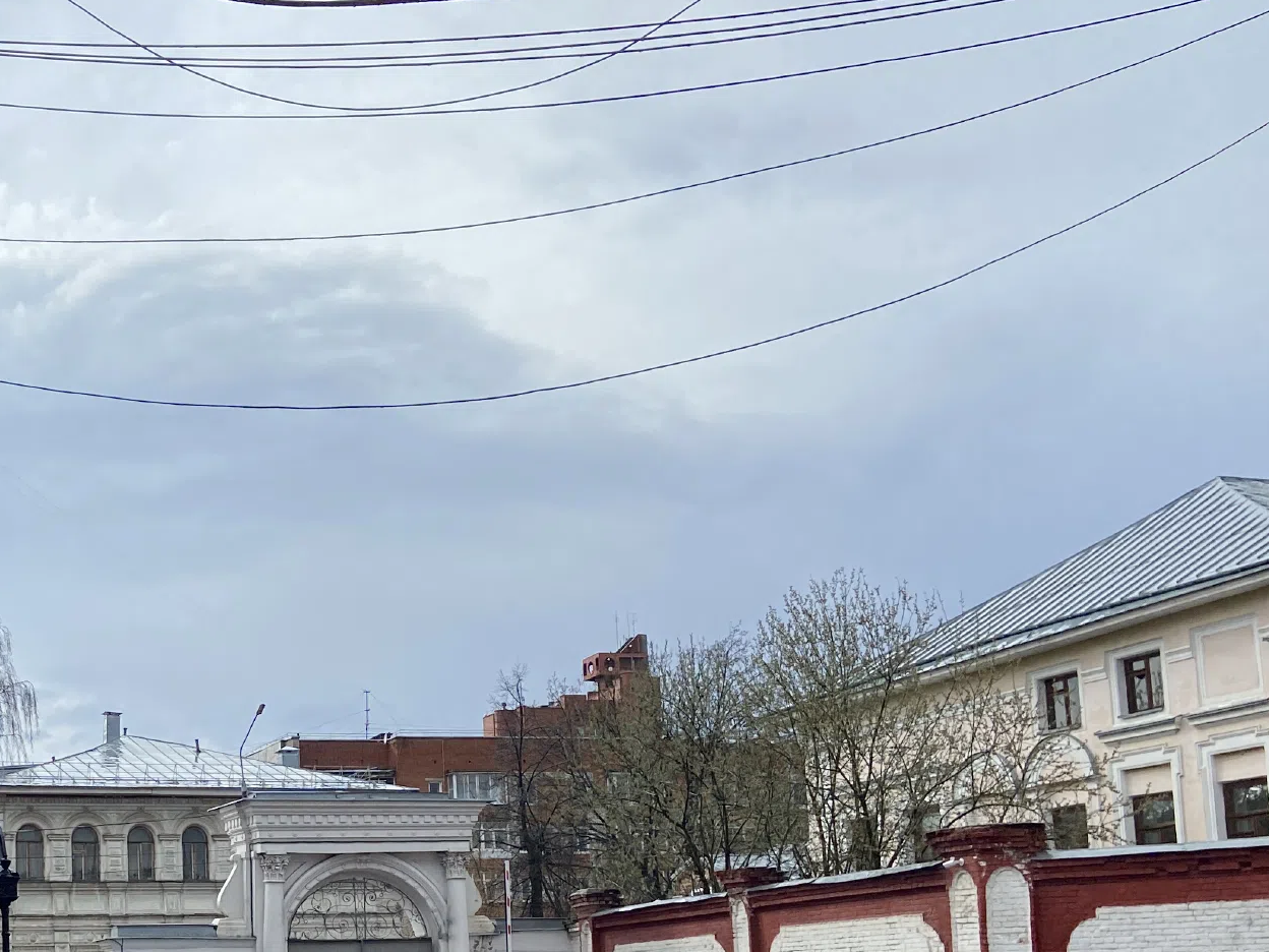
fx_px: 1833
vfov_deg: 28.4
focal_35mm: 50
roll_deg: +1.0
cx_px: 161
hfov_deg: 36.2
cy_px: 781
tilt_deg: +6.8
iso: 32
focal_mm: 4.25
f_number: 1.8
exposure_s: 1/3610
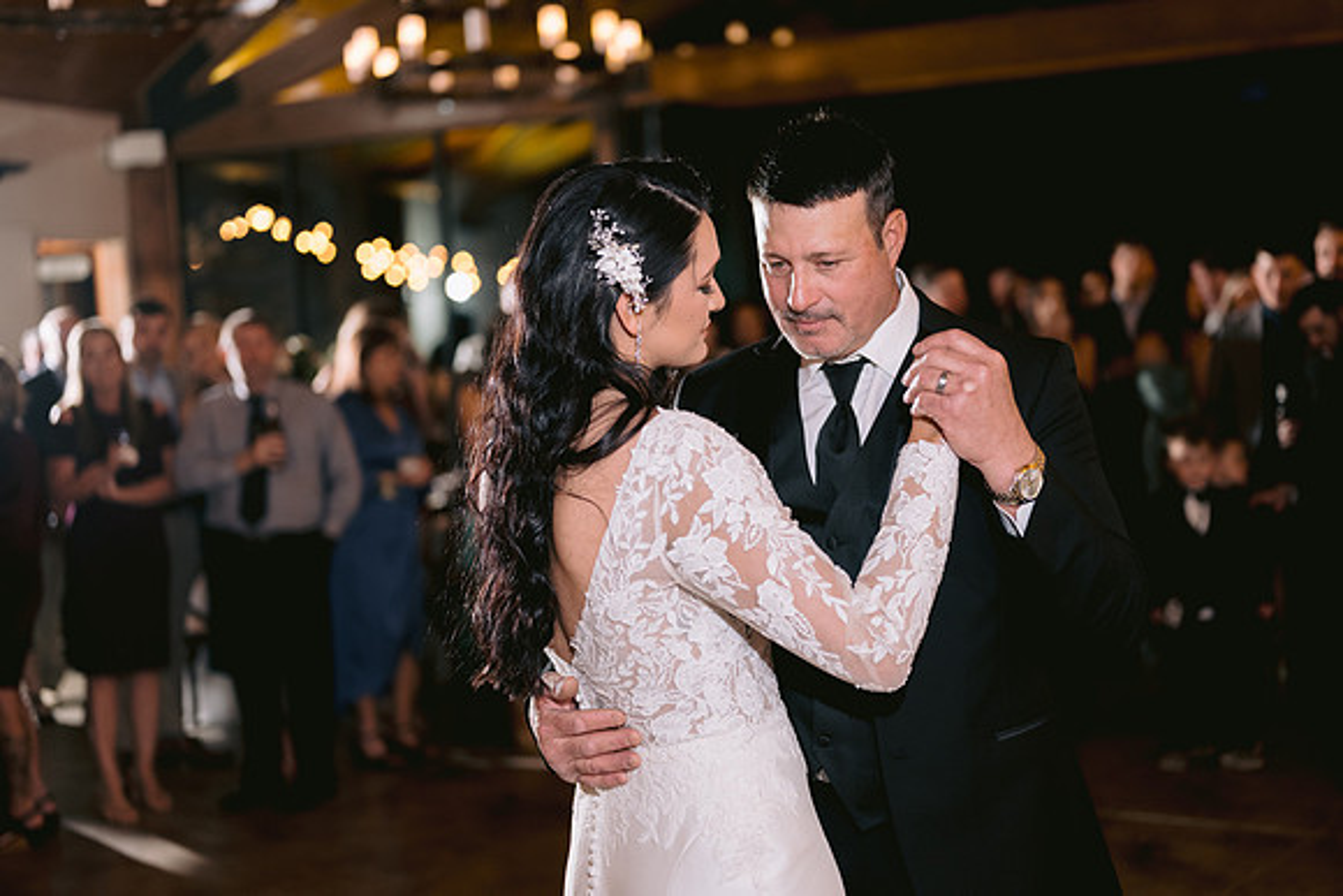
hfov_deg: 39.6
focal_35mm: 50
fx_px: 1866
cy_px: 448
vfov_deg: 27.0
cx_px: 672
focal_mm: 50
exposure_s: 1/125
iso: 800
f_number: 2
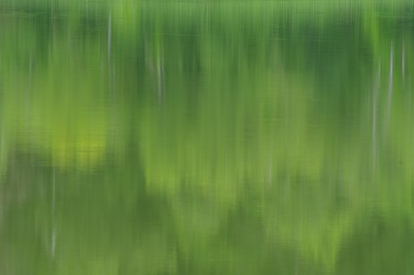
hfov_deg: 6.5
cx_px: 207
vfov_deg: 4.4
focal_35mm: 315
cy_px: 138
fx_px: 3618
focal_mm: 210
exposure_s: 1/2
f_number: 11
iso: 100
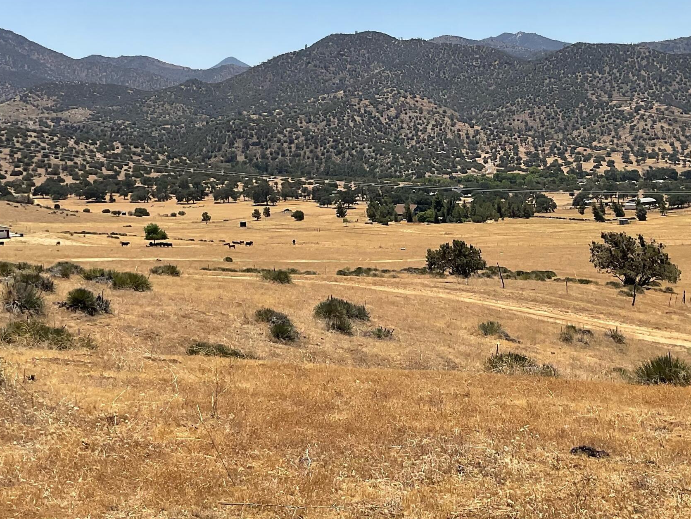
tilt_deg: -2.9
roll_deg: +1.5
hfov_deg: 36.5
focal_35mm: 52
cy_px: 136
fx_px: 1038
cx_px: 449
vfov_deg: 27.7
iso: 16
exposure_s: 1/2801
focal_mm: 3
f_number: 1.8
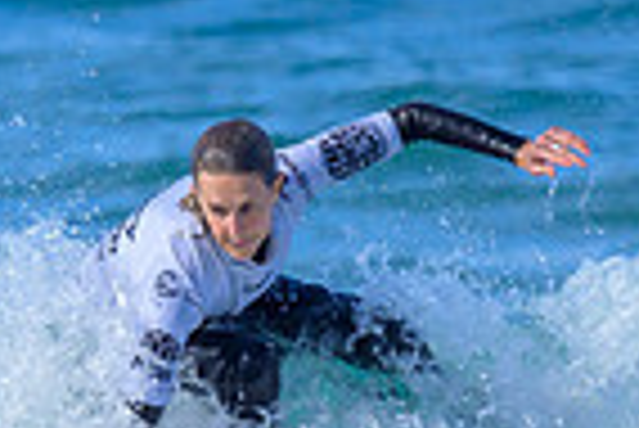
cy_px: 654
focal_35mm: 4476
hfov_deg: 0.5
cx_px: -107
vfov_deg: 0.3
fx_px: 79529
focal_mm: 800
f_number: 6.3
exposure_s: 1/2000
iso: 640
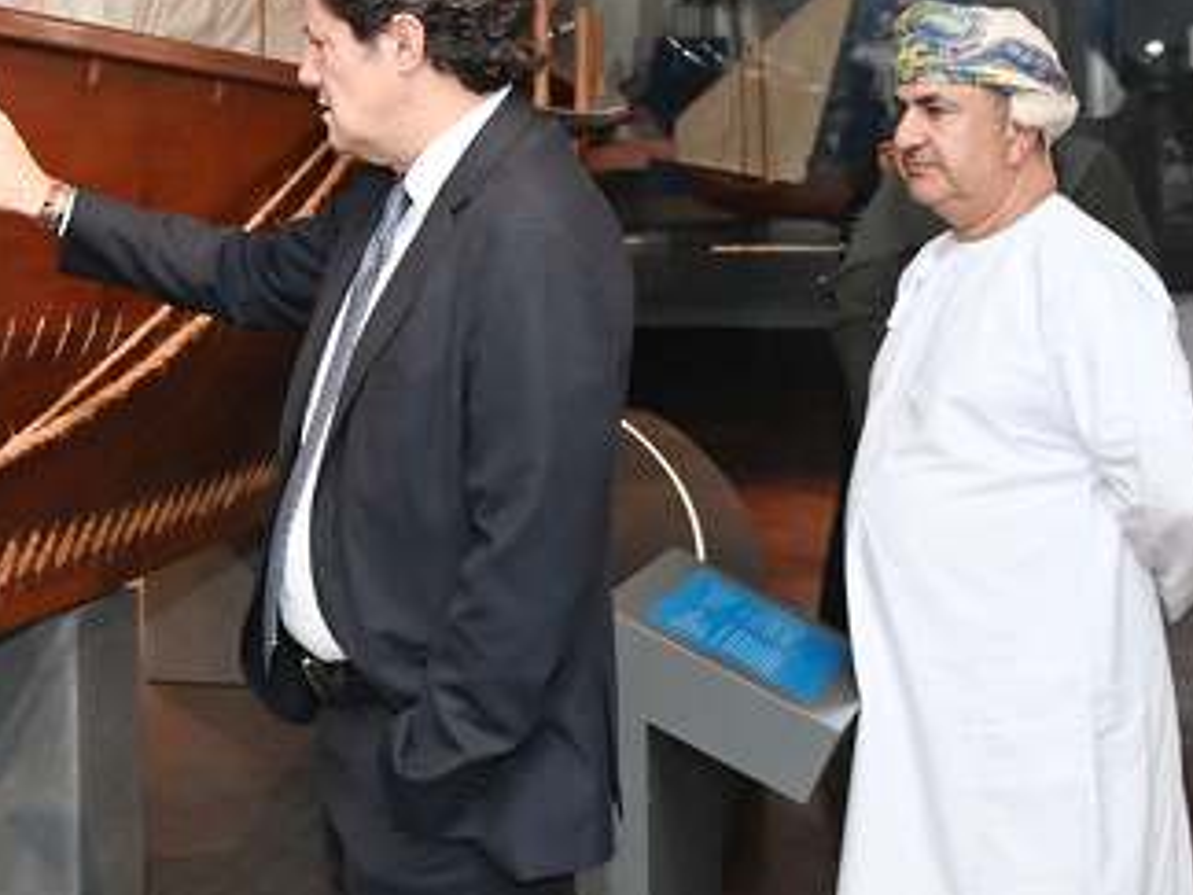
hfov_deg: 23.2
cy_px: 28
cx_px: 206
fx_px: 2860
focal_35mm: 83
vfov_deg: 17.4
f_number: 5.6
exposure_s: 1/200
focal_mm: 28
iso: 6400
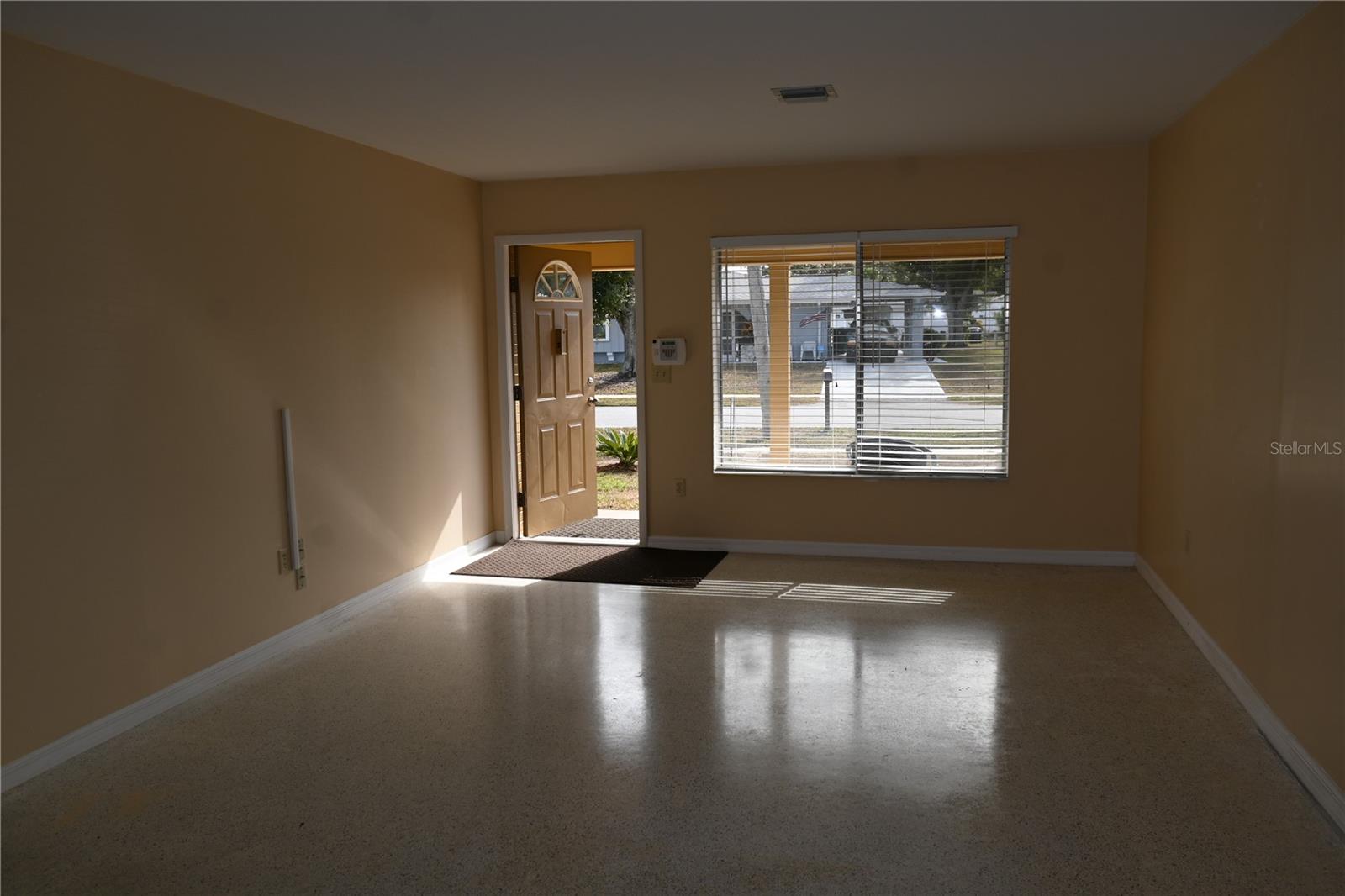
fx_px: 1008
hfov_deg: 67.4
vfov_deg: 47.9
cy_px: 448
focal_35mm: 27
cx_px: 672
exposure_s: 1/160
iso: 100
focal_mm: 18
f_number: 6.3
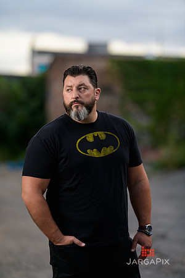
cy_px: 139
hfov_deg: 10.2
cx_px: 92
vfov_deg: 15.2
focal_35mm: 135
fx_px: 1041
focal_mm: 135
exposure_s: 1/250
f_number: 2
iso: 200
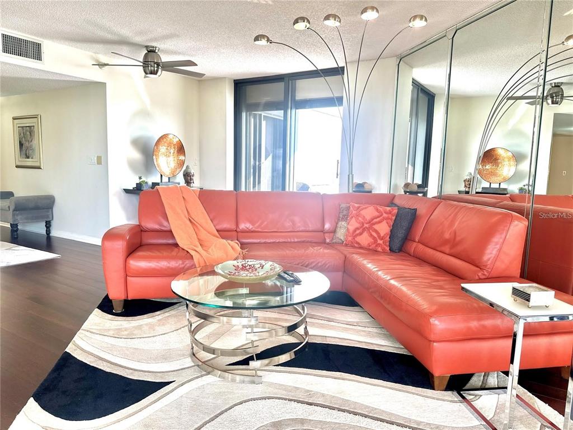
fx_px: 397
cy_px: 215
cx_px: 286
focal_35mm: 24
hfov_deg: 71.6
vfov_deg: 56.8
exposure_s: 1/120
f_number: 1.78
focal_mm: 6.86
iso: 64
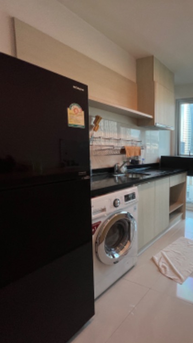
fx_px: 173
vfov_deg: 89.6
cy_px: 172
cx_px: 185
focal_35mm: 19
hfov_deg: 49.6
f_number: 1.8
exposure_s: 1/100
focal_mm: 1.57
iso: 80
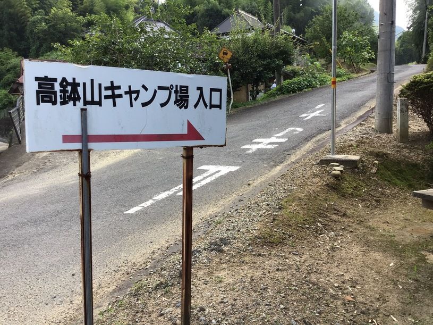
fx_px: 388
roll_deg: +1.1
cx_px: 216
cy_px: 162
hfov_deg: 58.4
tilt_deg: -7.8
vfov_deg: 45.4
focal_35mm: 31
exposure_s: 1/332
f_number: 2.4
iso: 25
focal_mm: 3.3
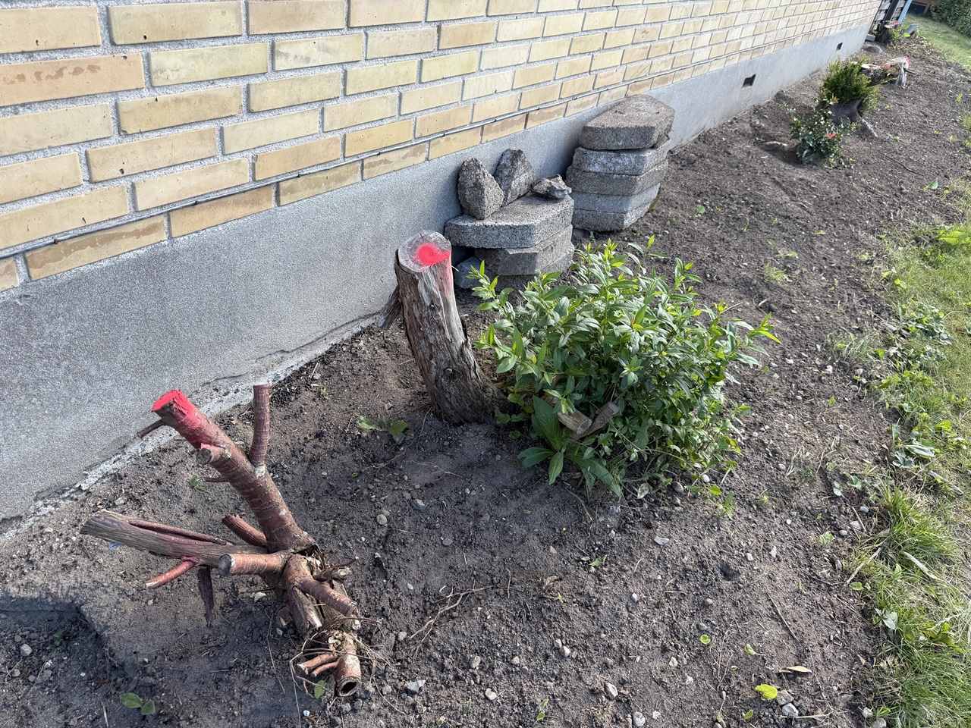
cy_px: 364
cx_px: 486
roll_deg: -10.9
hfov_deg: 71.6
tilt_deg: -34.8
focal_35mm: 24
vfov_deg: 56.8
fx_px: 673
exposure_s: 1/528
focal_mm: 6.76
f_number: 1.78
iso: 80
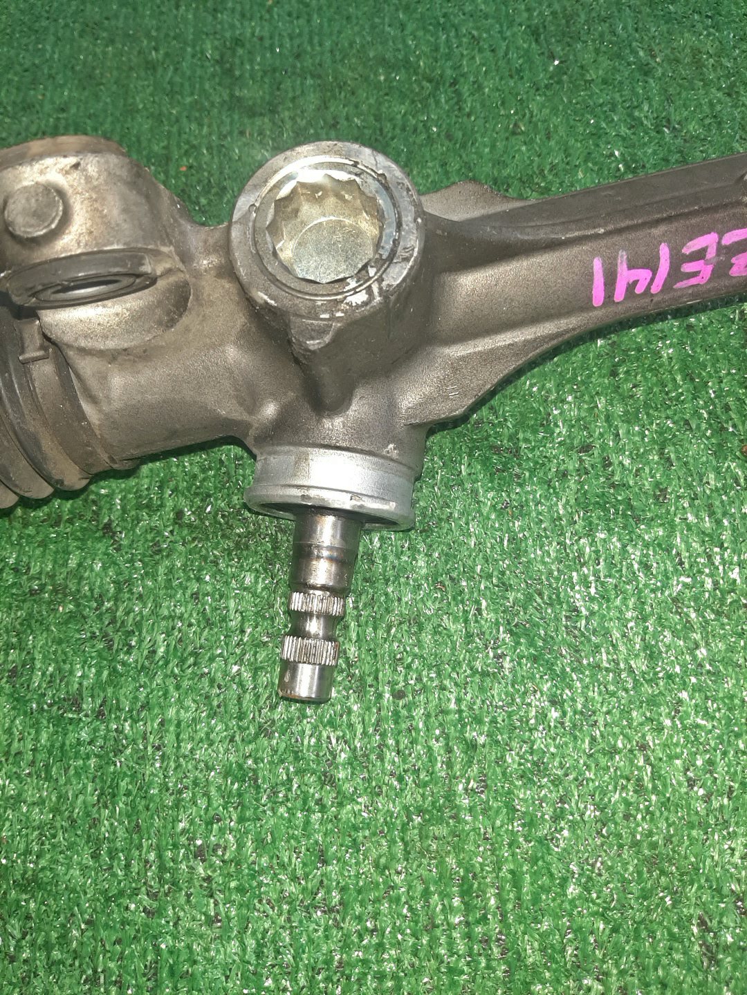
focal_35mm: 26
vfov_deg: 67.3
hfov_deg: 53.1
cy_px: 498
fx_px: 748
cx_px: 374
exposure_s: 1/50
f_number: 1.7
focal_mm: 3.93
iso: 230
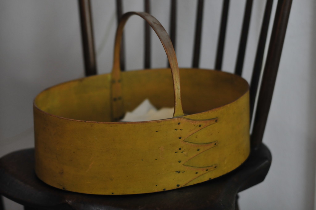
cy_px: 105
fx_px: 657
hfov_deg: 27.0
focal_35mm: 75
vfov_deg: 18.1
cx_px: 158
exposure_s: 1/125
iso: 800
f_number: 2
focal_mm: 50
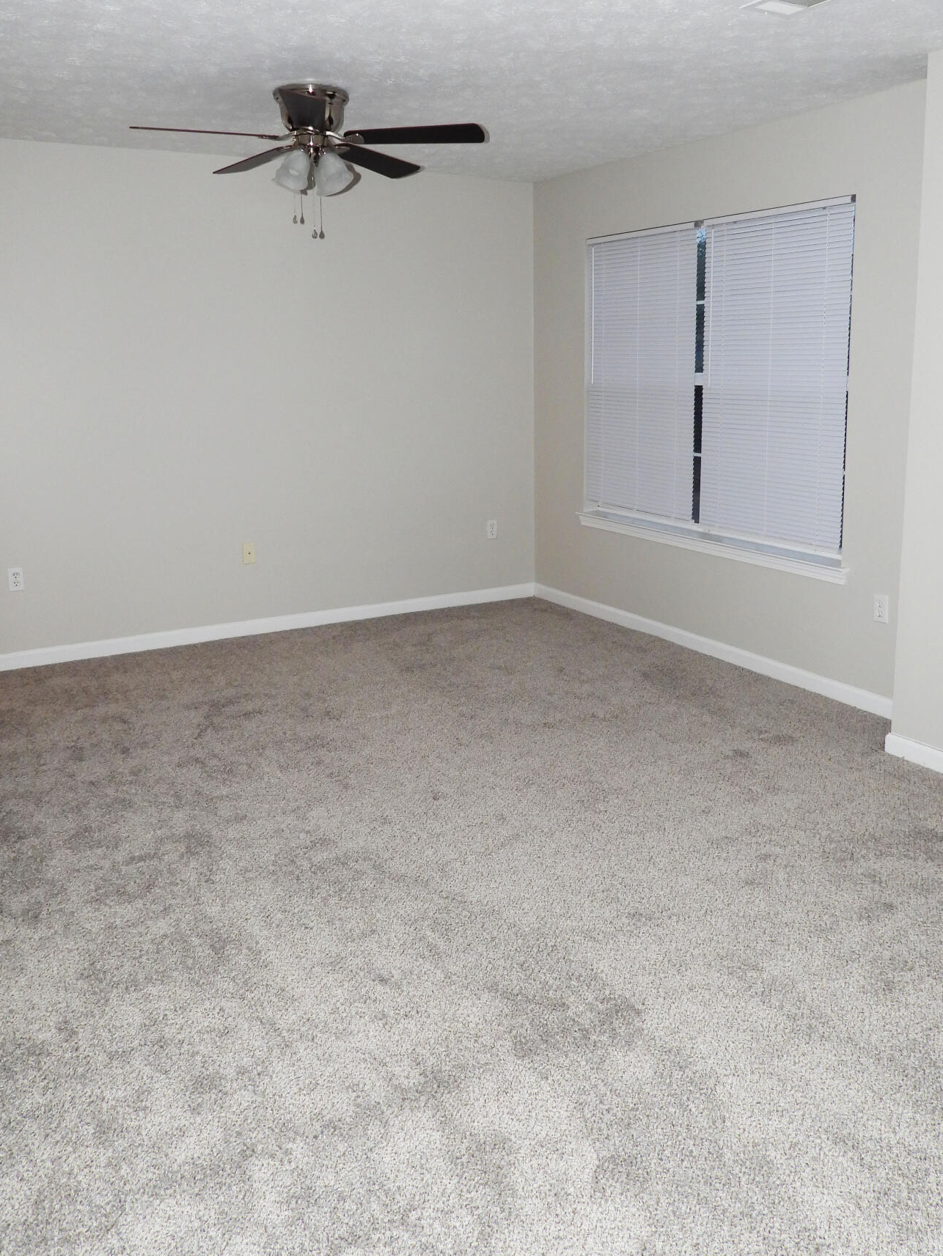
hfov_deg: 49.8
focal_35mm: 28
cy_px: 535
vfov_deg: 63.1
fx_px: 1017
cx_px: 461
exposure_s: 1/30
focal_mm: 4.3
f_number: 2.8
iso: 200
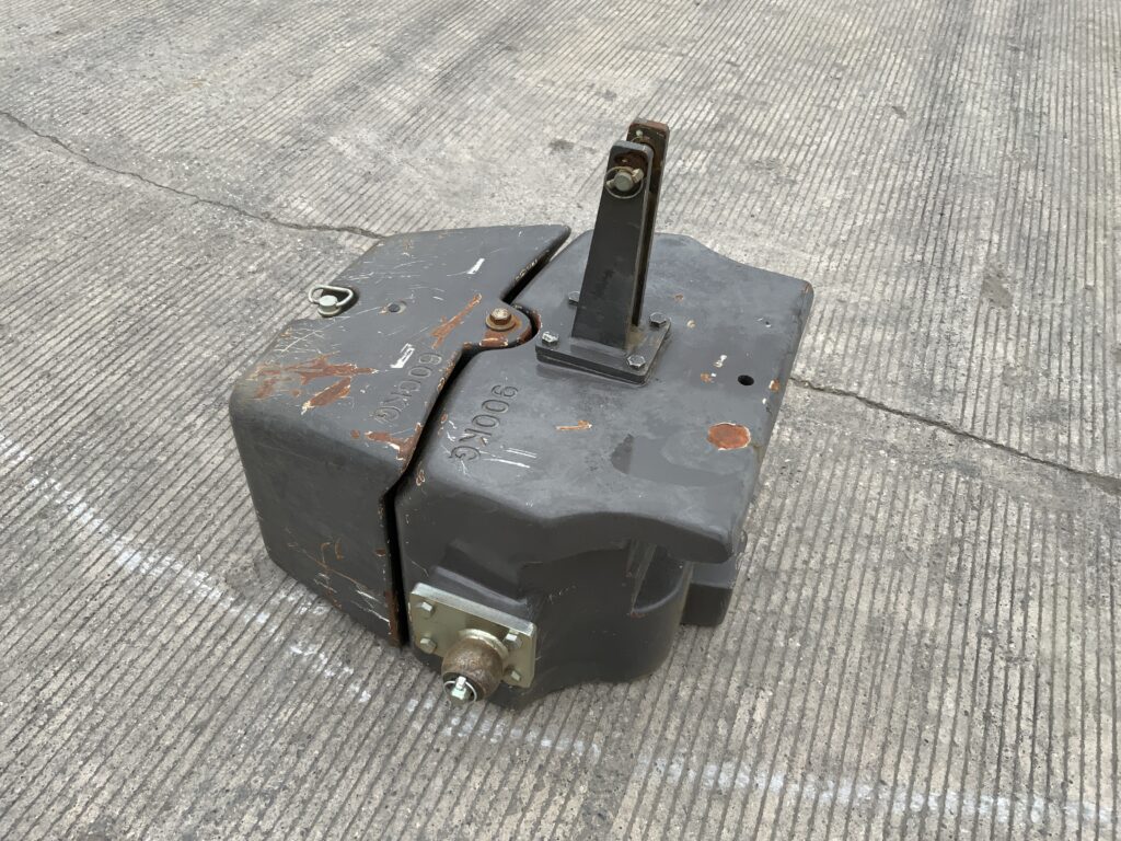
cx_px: 560
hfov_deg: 61.7
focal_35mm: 29
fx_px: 939
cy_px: 420
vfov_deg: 48.2
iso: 16
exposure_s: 1/898
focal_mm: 3
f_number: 1.8
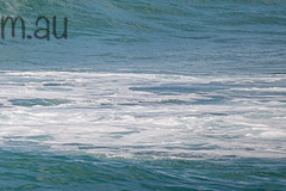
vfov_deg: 1.0
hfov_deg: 1.6
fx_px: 10534
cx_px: -84
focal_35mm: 1326
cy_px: -35
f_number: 5.6
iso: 220
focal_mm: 400
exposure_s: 1/2000
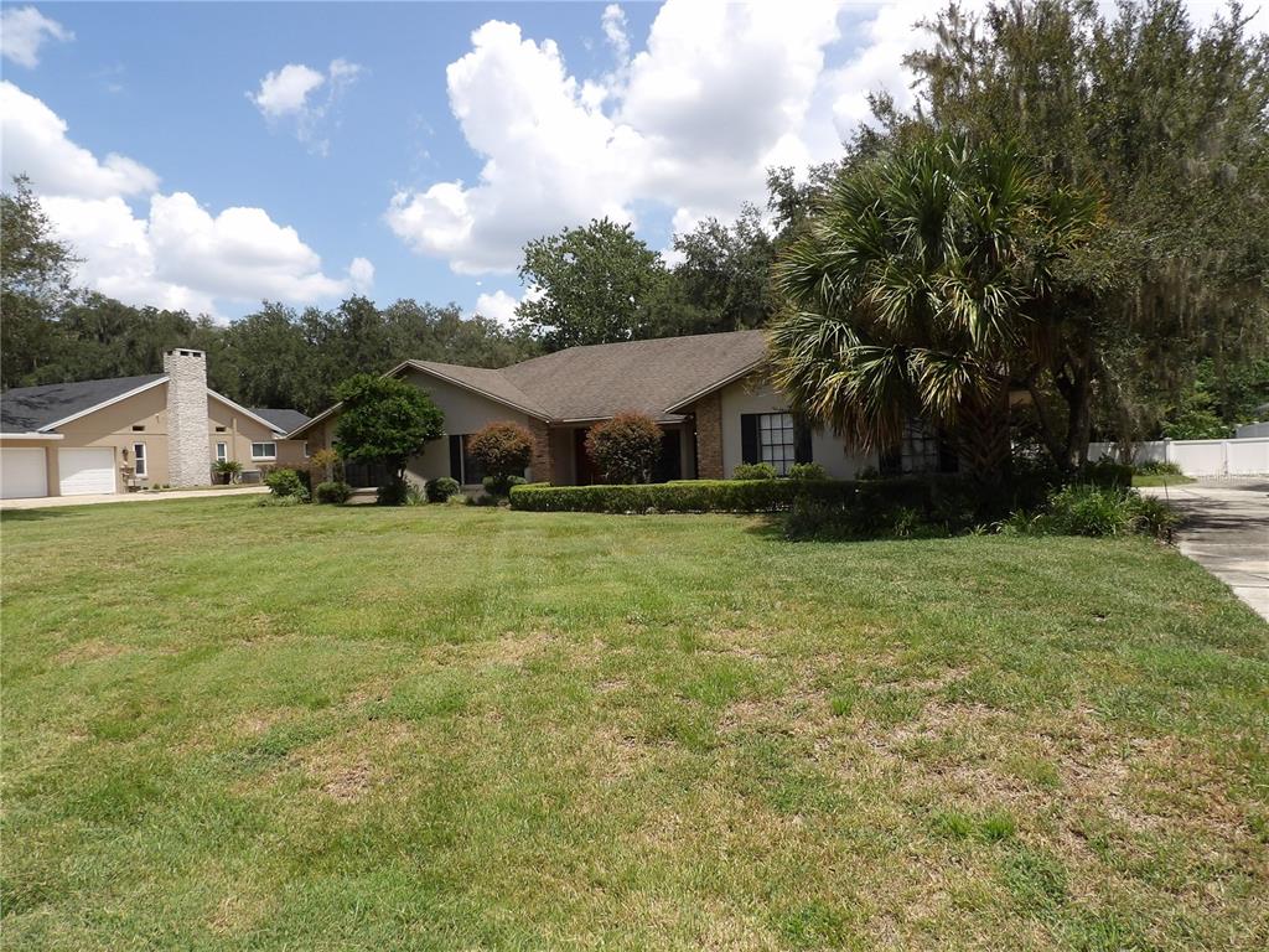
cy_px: 476
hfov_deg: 71.6
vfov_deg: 56.8
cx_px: 634
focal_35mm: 24
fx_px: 880
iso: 100
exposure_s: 1/602
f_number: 4.6
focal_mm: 4.3
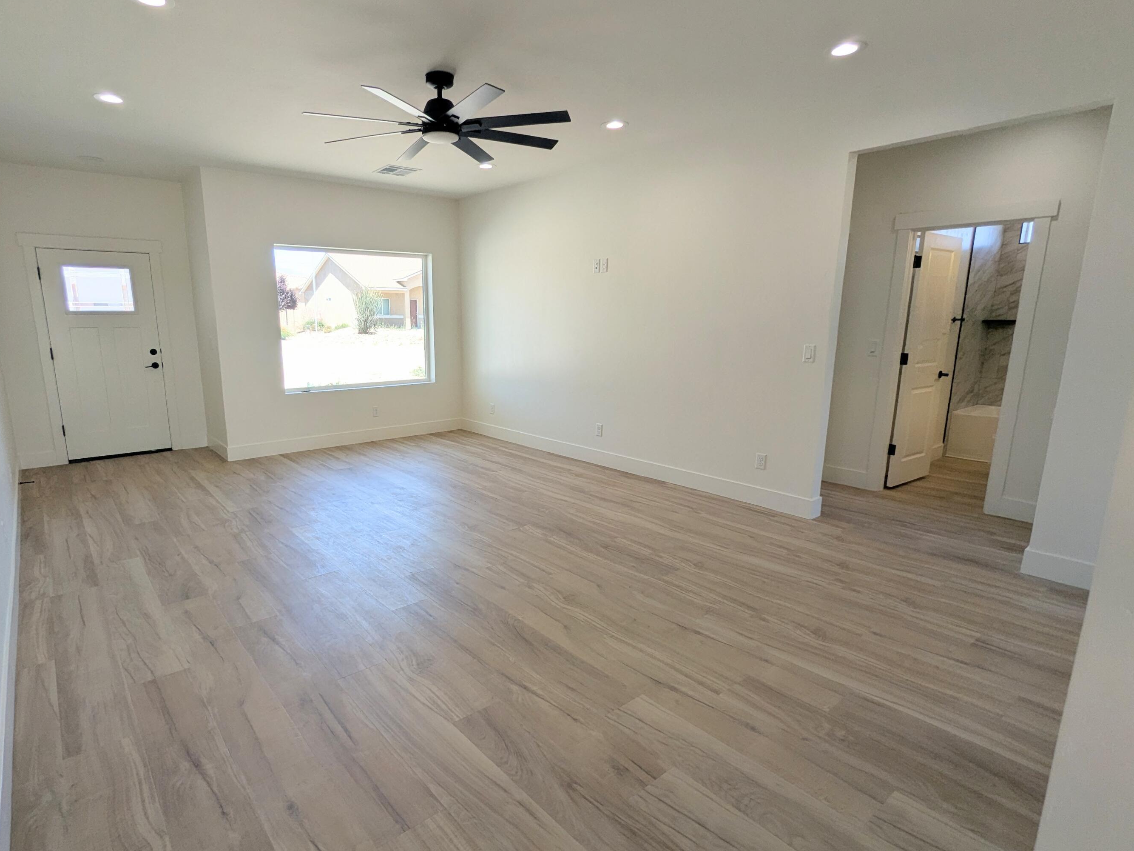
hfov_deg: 87.5
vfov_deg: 71.6
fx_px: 590
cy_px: 445
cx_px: 510
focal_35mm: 18
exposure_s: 1/392
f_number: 2.2
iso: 77
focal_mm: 2.35
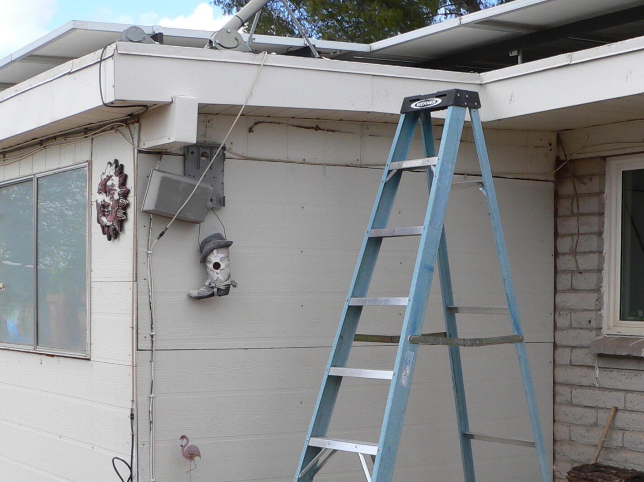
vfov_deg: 22.4
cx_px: 500
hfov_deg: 29.3
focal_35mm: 65
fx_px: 1209
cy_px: 337
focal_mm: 6
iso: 80
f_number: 4
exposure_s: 1/320
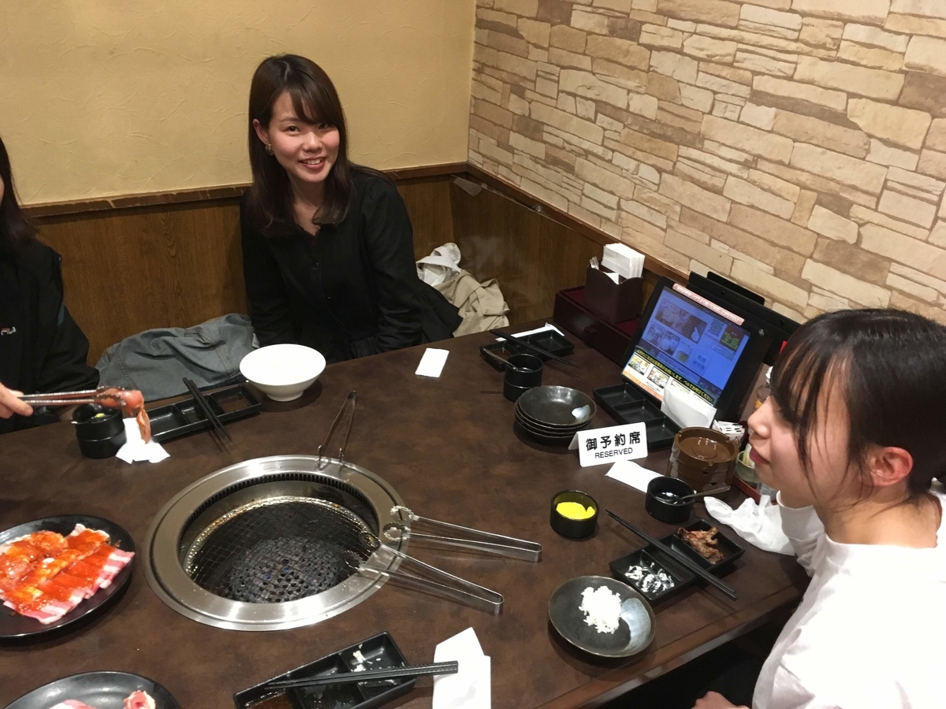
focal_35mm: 29
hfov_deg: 61.7
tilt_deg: -28.2
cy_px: 354
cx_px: 473
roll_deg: -3.6
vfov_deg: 48.2
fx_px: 793
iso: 160
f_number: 2.2
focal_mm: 4.15
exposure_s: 1/30
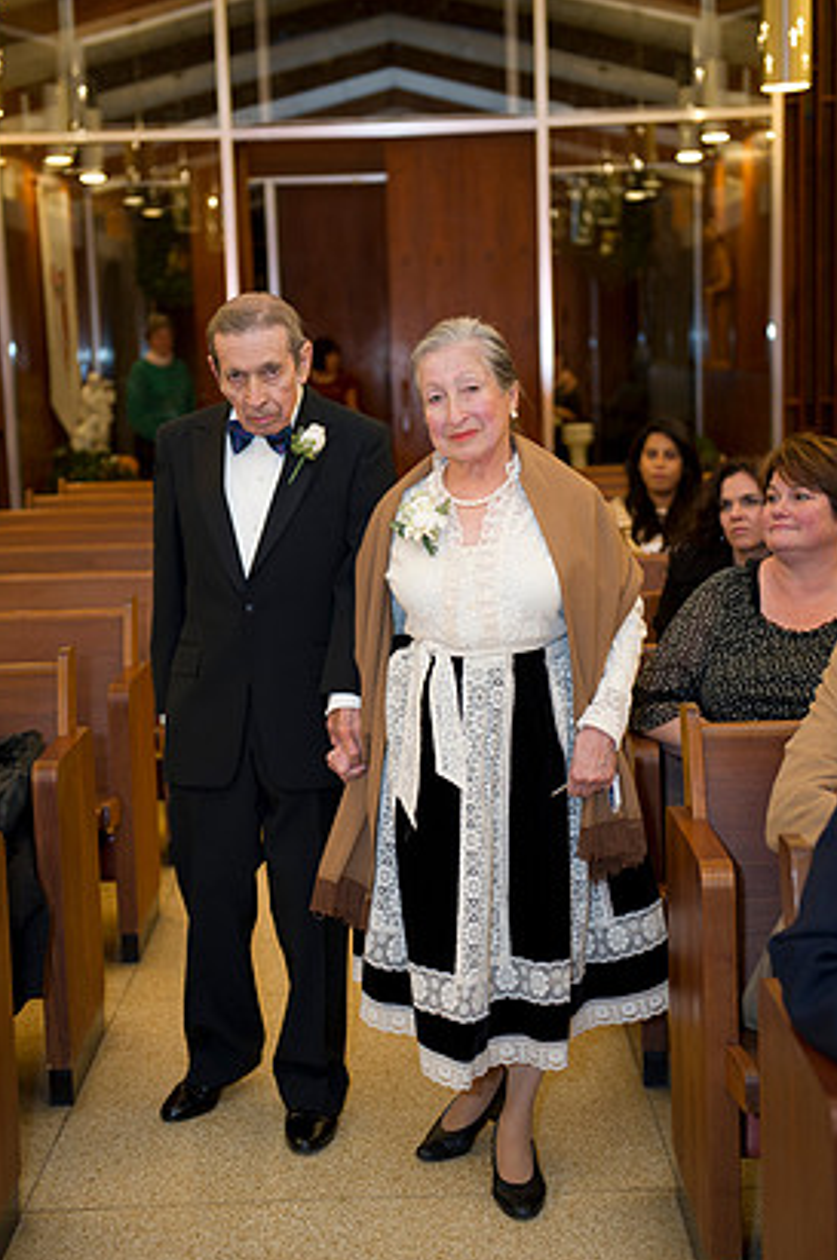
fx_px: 1993
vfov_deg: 35.1
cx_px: 394
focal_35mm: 57
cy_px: 613
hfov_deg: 23.7
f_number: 3.2
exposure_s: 1/100
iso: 1600
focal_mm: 52
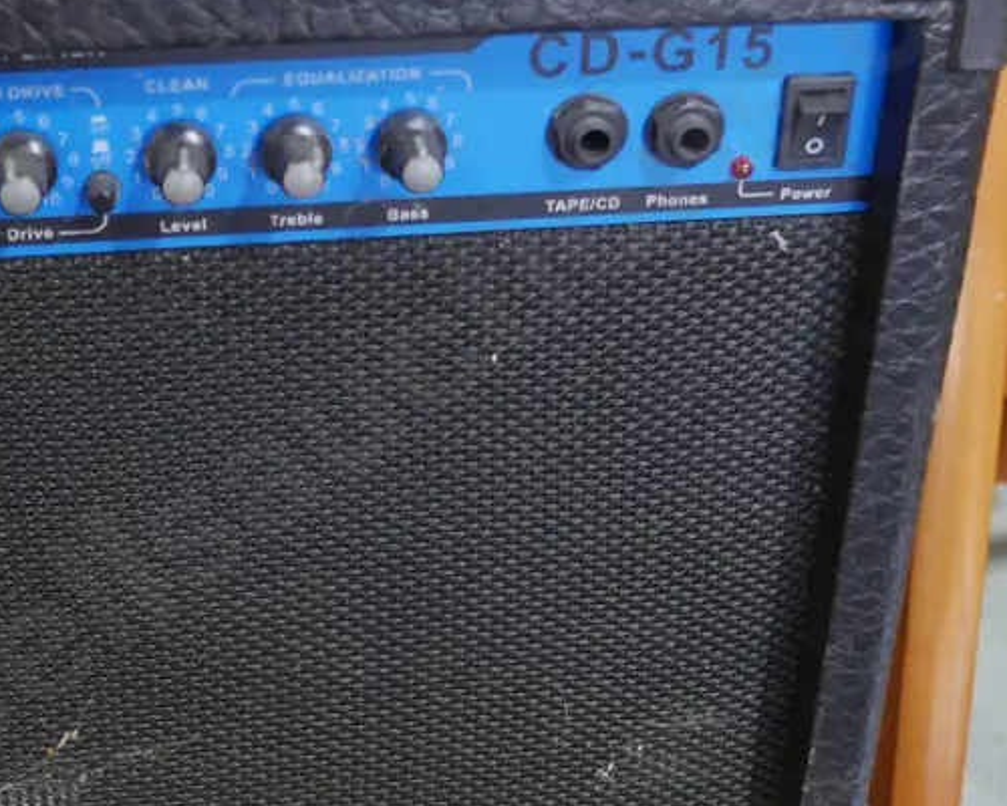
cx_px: 365
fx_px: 1907
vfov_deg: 23.8
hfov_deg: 29.4
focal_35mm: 64
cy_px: 410
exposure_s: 1/60
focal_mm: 16
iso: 1000
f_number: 3.6
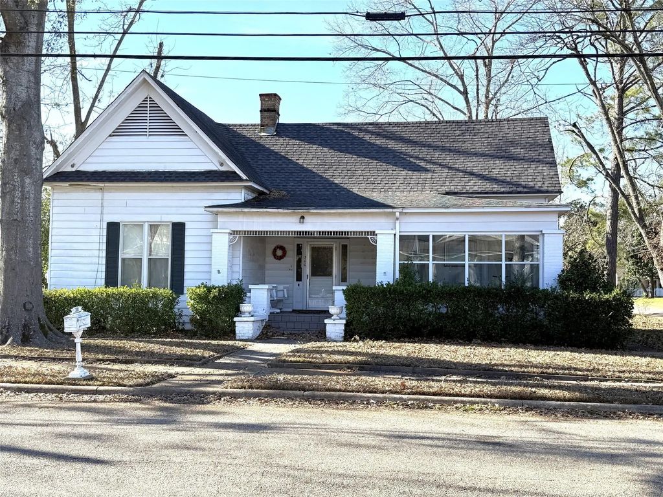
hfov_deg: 47.9
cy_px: 248
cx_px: 332
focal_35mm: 39
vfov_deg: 36.8
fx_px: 747
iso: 80
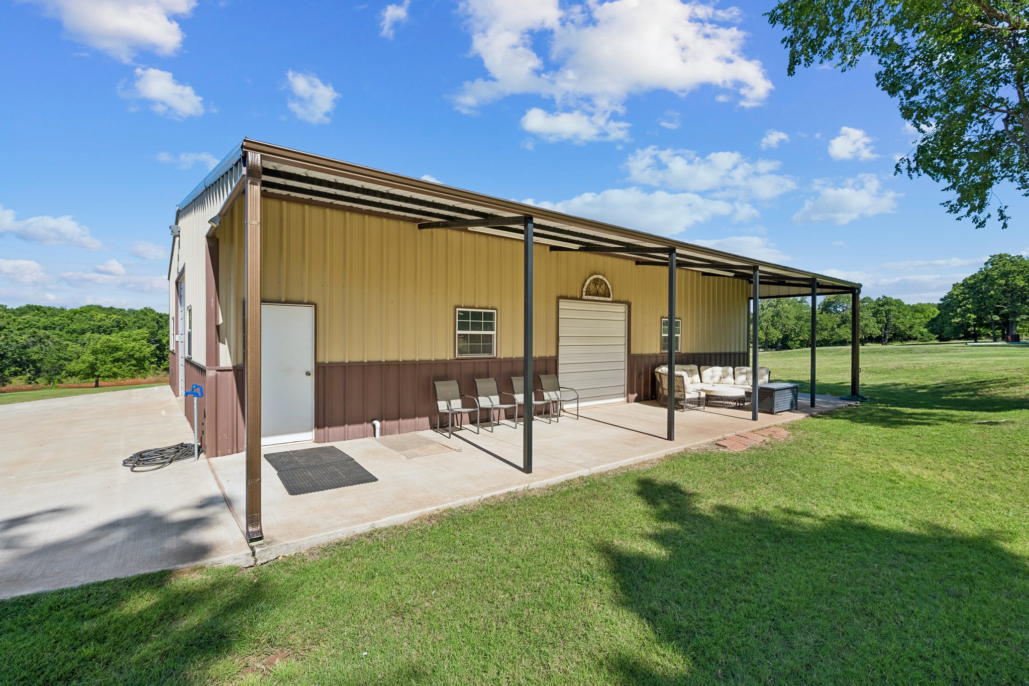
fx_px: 457
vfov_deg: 73.7
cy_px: 343
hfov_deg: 96.7
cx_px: 514
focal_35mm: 16
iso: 200
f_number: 8
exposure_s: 1/500
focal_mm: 16
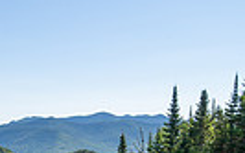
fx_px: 474
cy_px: 218
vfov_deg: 16.9
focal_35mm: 71
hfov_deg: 28.8
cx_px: 77
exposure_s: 1/500
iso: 100
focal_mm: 16
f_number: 5
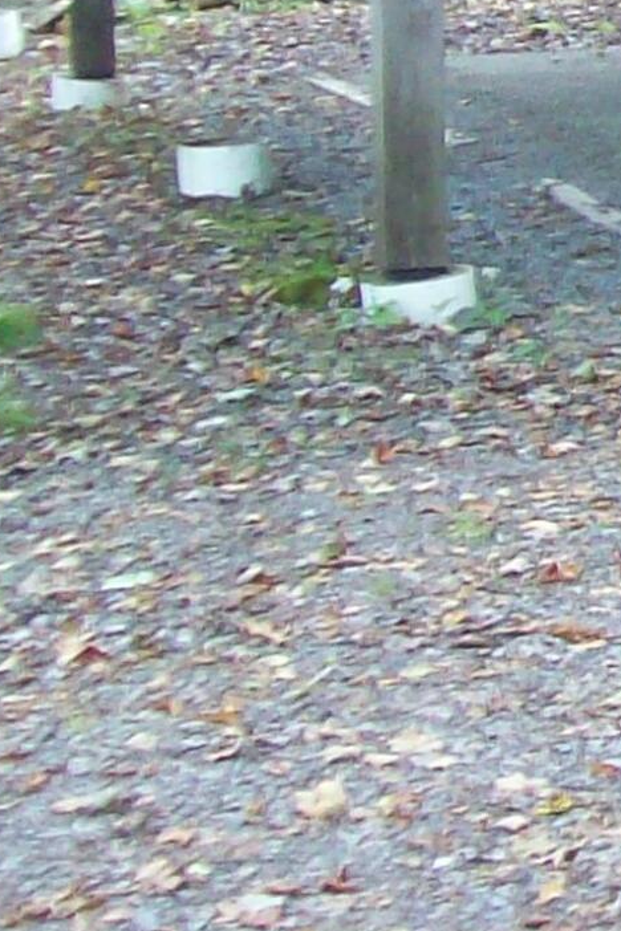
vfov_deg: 12.6
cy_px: -114
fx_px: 4140
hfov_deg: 7.7
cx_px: 1697
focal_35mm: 160
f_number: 2.7
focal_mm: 6
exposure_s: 1/10.9
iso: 160
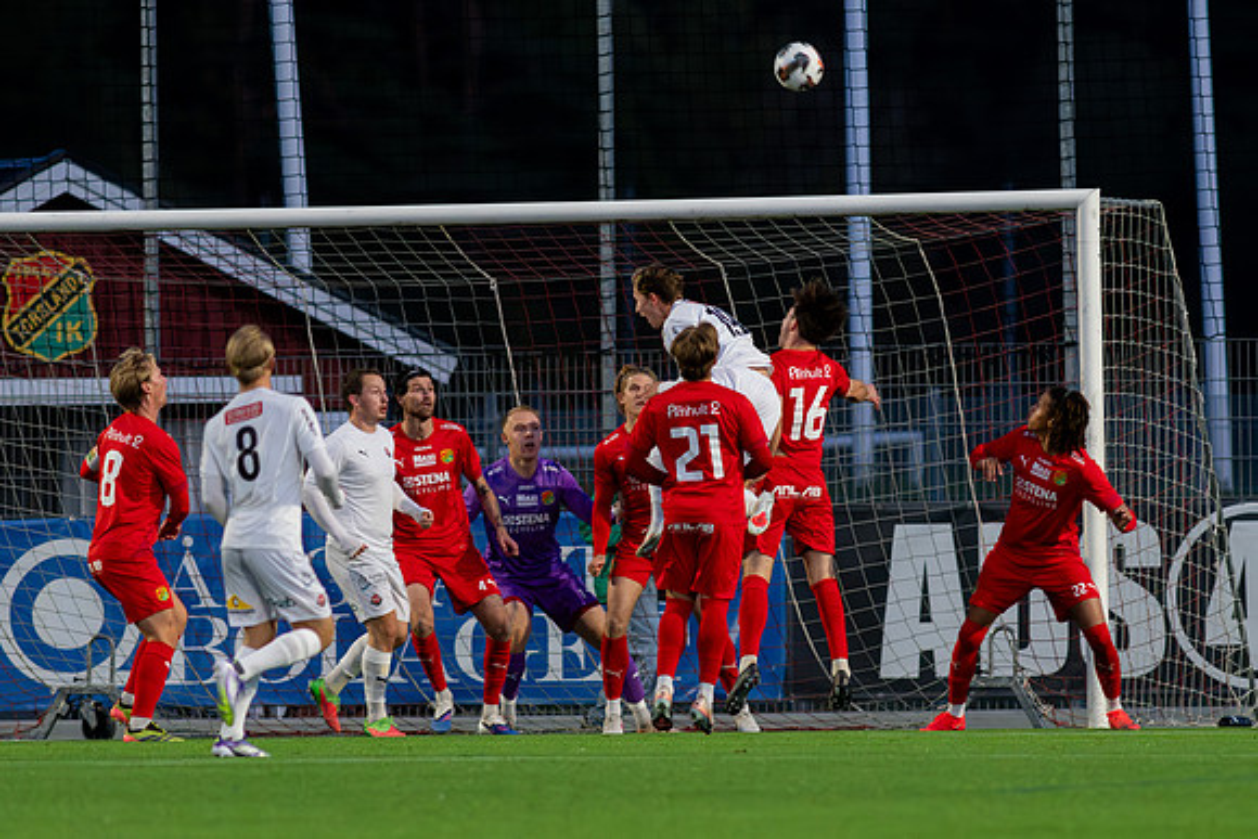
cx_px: 629
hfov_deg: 3.4
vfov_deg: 2.3
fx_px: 20971
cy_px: 420
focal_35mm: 600
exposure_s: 1/800
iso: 8000
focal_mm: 300
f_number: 3.2
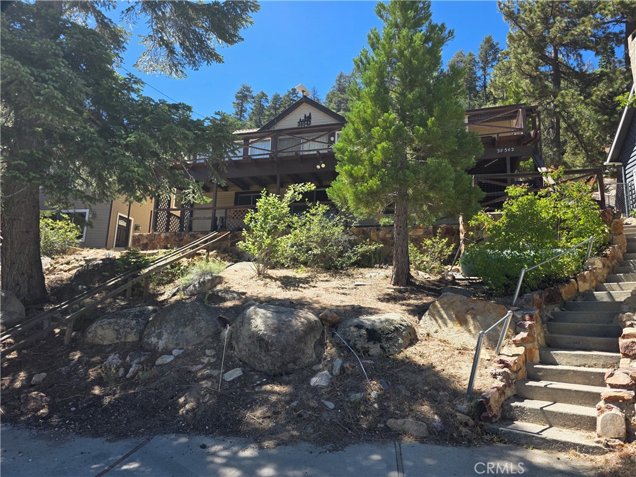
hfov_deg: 73.9
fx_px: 423
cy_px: 238
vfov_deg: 58.9
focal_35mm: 23
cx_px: 318
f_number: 1.7
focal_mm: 6.3
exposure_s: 1/2082
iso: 80
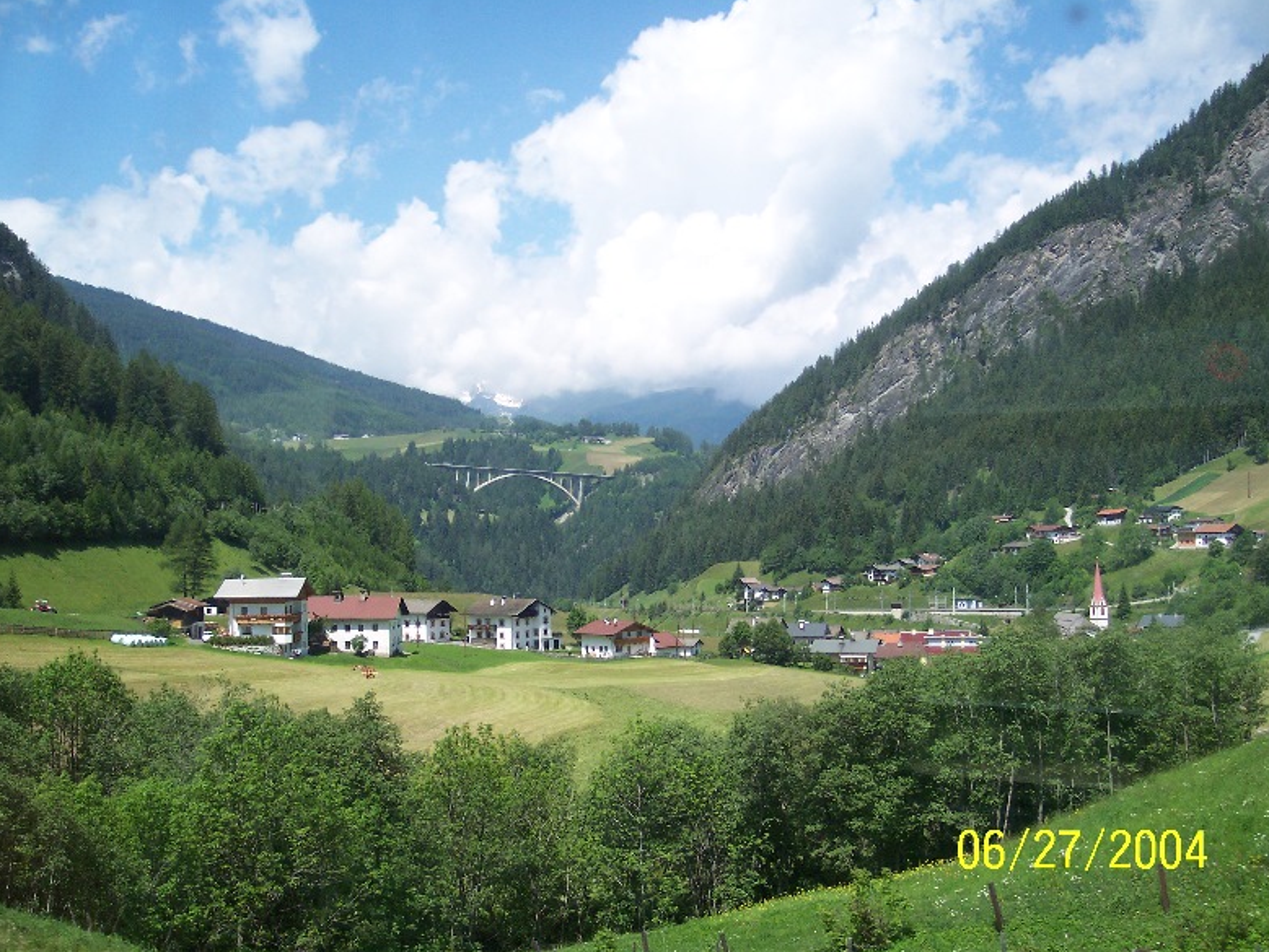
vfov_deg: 36.8
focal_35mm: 39
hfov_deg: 47.8
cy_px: 483
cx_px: 622
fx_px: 1430
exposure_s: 1/700
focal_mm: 8
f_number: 2.8
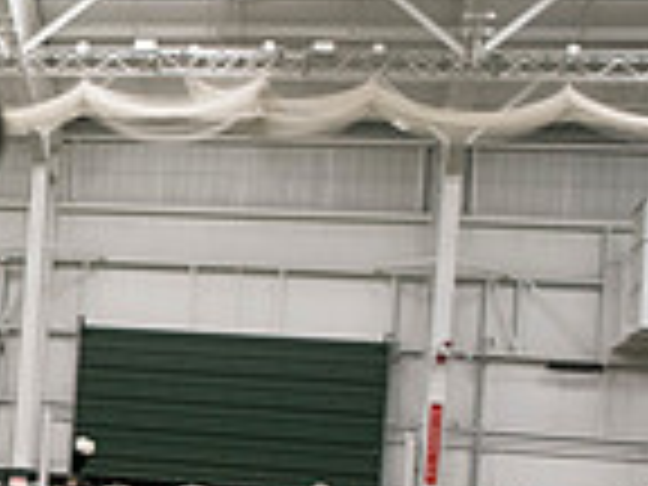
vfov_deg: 15.7
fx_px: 1741
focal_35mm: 93
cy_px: 412
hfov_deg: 18.5
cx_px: -346
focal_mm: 24
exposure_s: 1/250
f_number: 3.2
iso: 3200
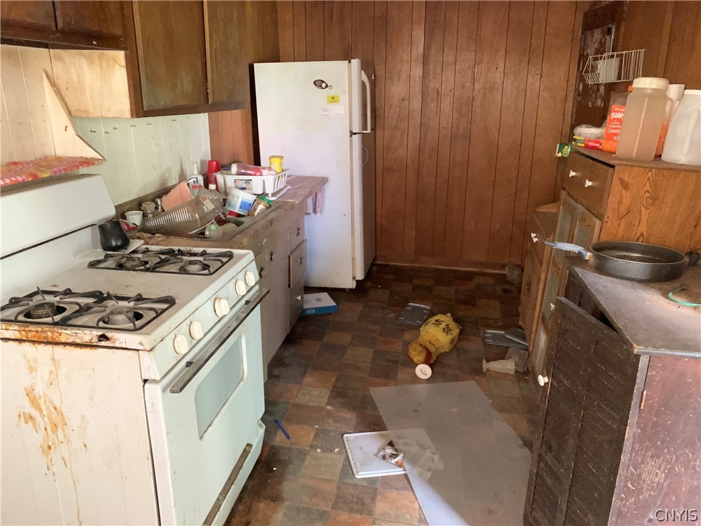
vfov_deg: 53.1
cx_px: 350
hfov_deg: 67.3
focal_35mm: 26
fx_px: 527
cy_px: 263
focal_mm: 4.25
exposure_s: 1/20
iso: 800
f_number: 1.8
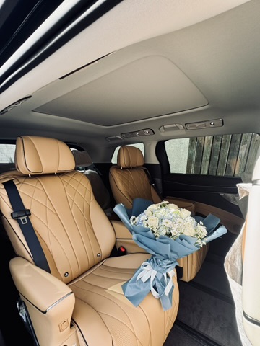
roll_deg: -1.7
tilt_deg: -15.3
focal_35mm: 14
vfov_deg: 102.1
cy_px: 173
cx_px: 130
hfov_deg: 85.7
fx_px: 140
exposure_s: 1/119
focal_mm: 2.22
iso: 40
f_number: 2.2
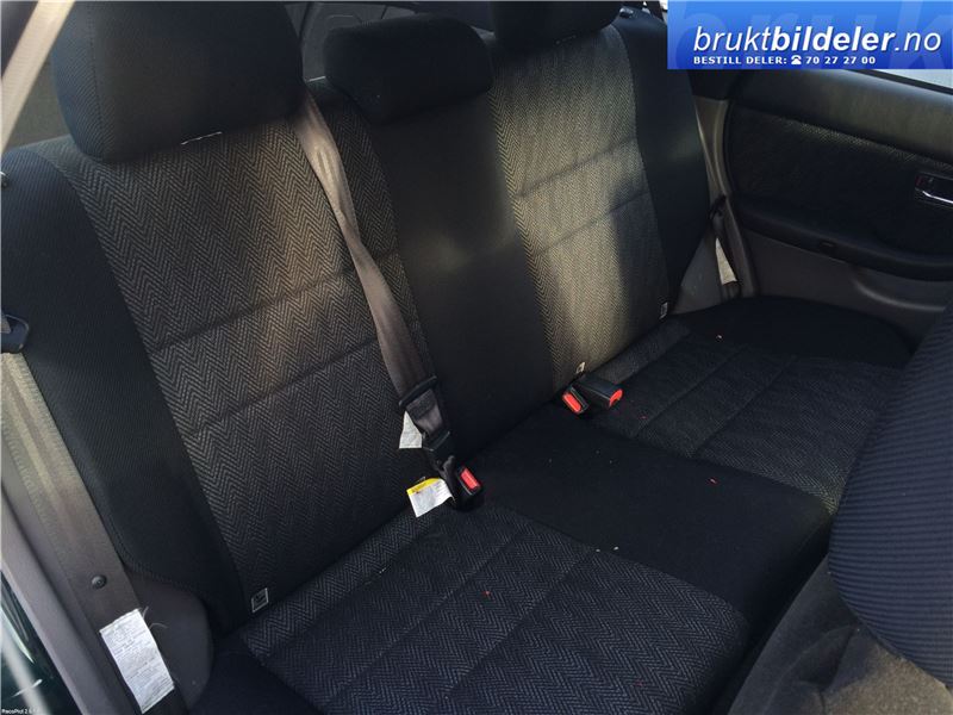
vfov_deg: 48.2
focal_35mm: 29
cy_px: 358
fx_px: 798
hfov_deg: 61.7
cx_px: 476
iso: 32
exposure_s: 1/48
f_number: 2.2
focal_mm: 4.15
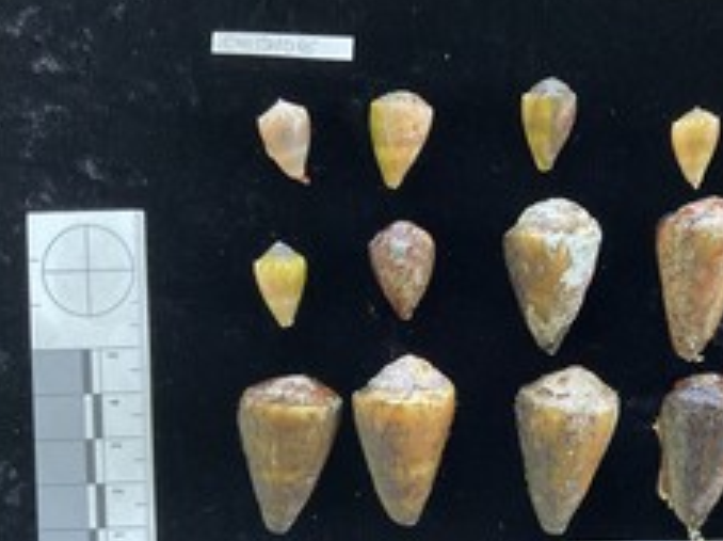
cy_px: 399
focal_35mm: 45
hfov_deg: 41.4
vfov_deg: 31.6
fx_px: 939
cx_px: 502
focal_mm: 3
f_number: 1.8
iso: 250
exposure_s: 1/33
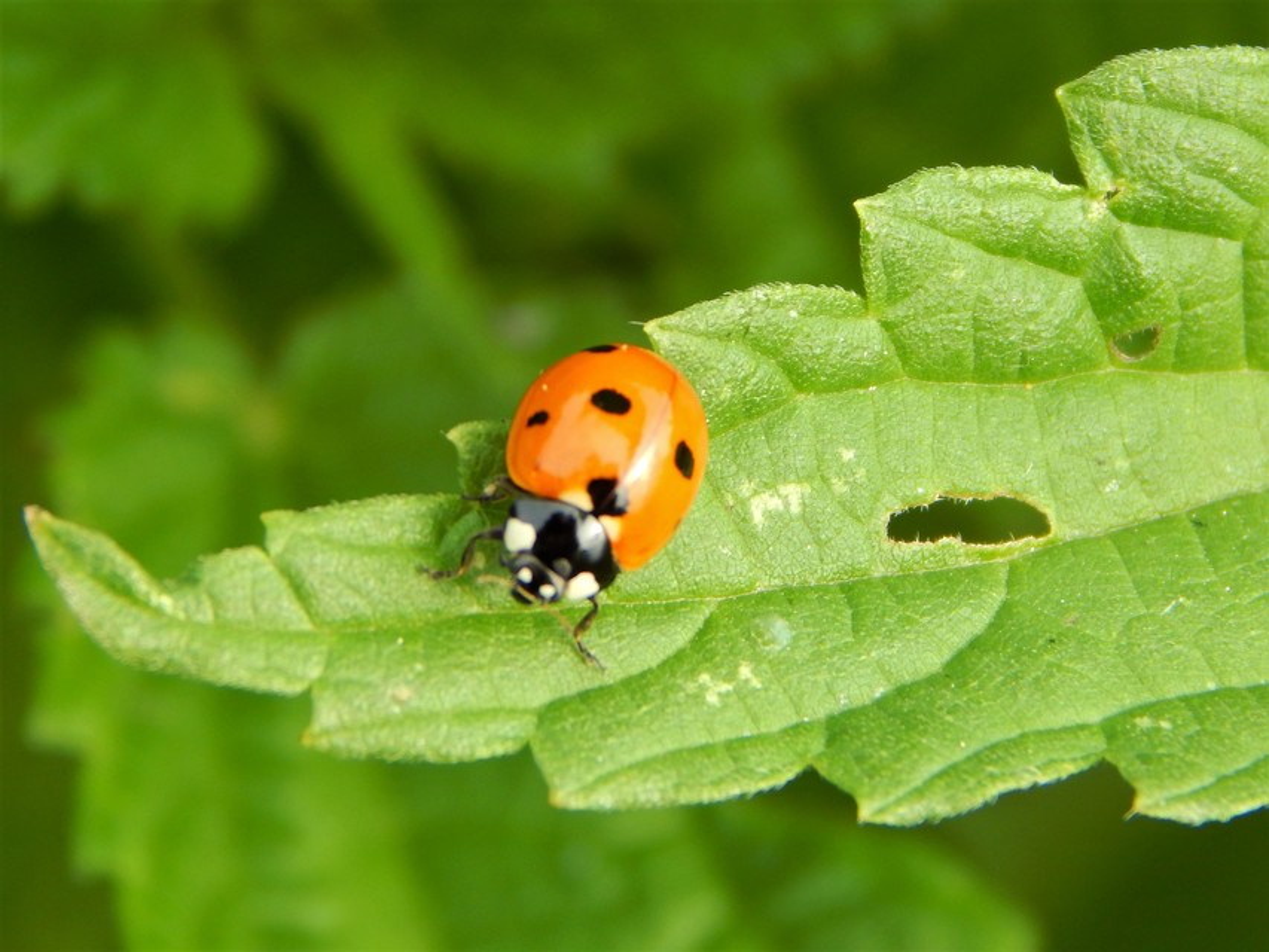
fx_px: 7590
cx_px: 634
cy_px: 476
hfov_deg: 9.6
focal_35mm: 207
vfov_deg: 7.2
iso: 125
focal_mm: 37.1
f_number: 5.4
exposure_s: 1/80
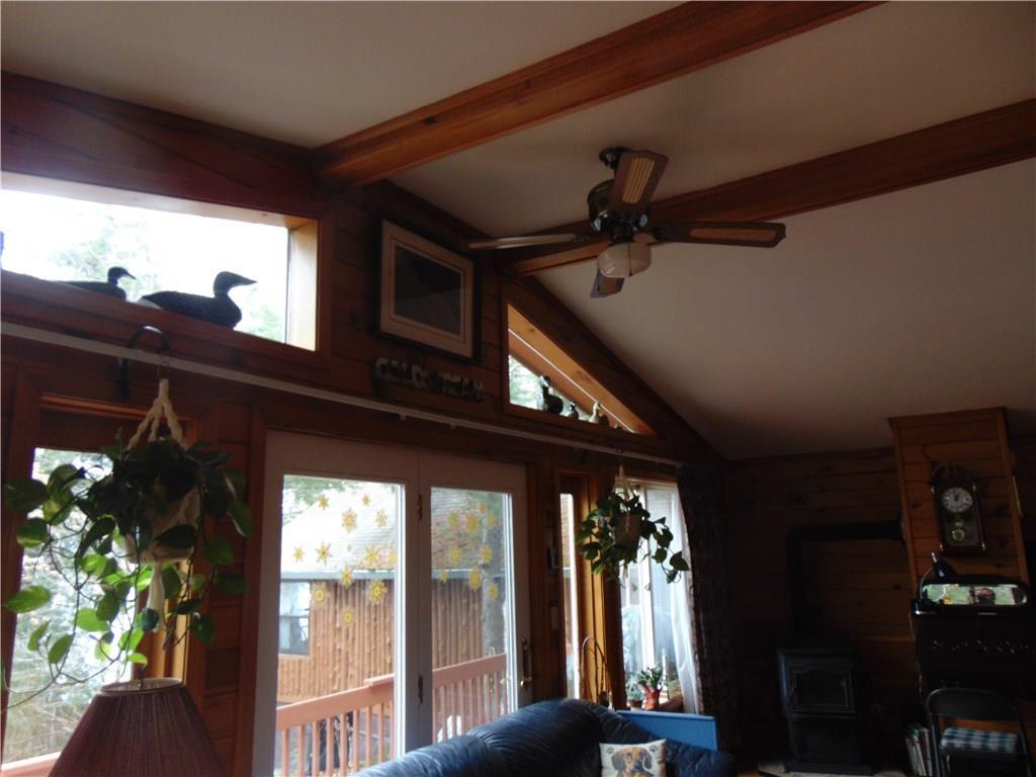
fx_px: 748
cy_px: 388
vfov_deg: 54.9
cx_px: 518
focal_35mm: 25
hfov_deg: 69.4
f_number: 3
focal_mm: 4.5
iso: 160
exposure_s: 1/25
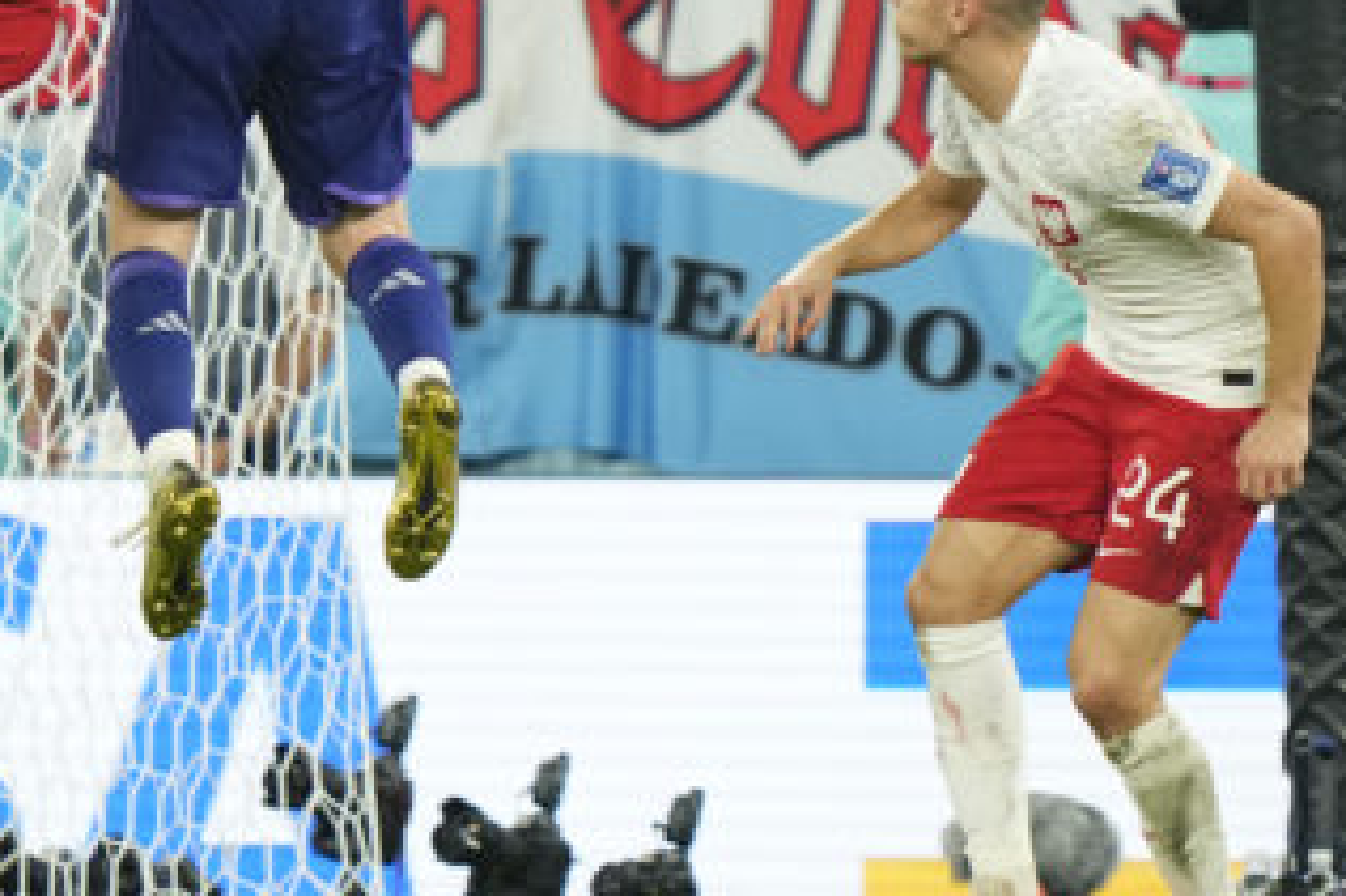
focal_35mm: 947
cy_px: -13
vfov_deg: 1.5
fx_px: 35387
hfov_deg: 2.2
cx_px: 115
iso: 2500
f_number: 3.2
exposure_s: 1/1600
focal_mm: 400
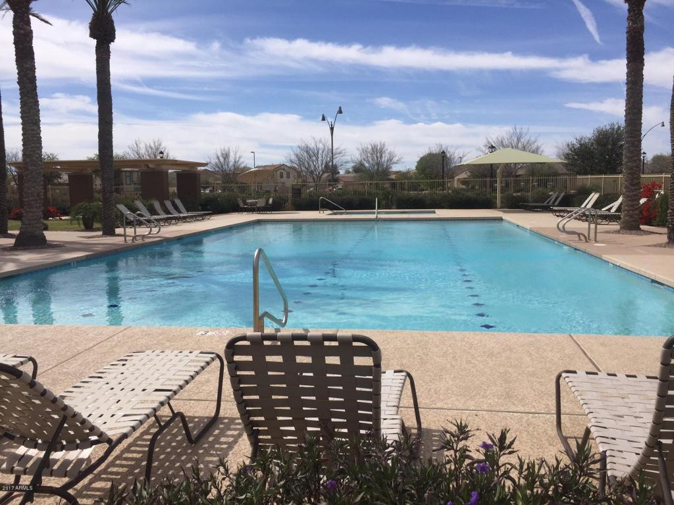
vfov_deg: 48.2
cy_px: 252
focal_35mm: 29
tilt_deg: -6.5
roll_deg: -0.7
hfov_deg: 61.7
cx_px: 337
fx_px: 565
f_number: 2.2
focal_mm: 4.15
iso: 32
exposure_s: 1/3968
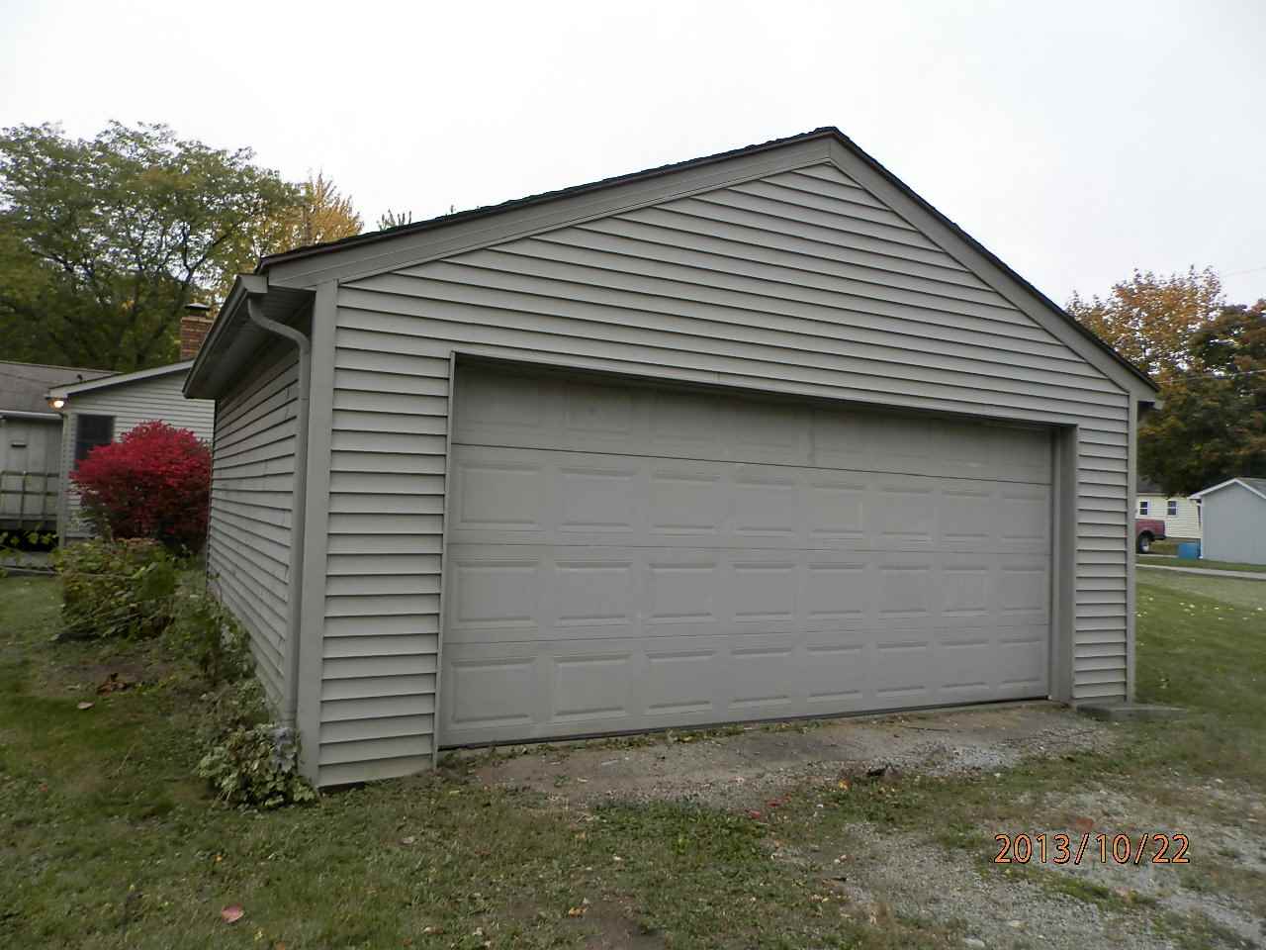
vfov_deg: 54.9
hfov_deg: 69.4
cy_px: 475
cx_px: 633
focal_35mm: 25
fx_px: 914
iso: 80
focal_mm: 4.5
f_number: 3.1
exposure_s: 1/125
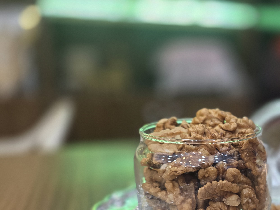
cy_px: 180
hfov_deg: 37.7
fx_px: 372
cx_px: 267
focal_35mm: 46
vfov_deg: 30.4
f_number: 1.7
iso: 160
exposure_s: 1/100
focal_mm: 6.25
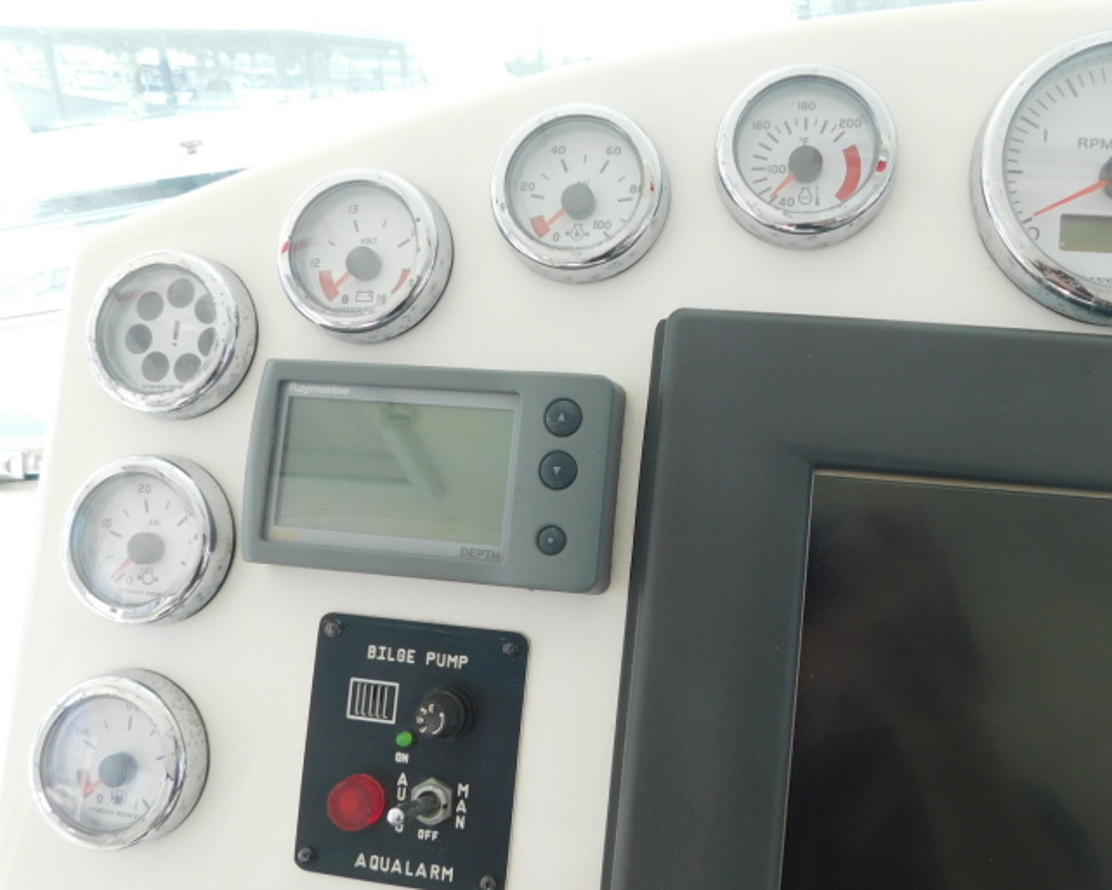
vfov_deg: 51.5
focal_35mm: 28
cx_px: 661
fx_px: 922
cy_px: 463
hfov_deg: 61.7
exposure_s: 1/400
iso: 125
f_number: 3
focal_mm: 4
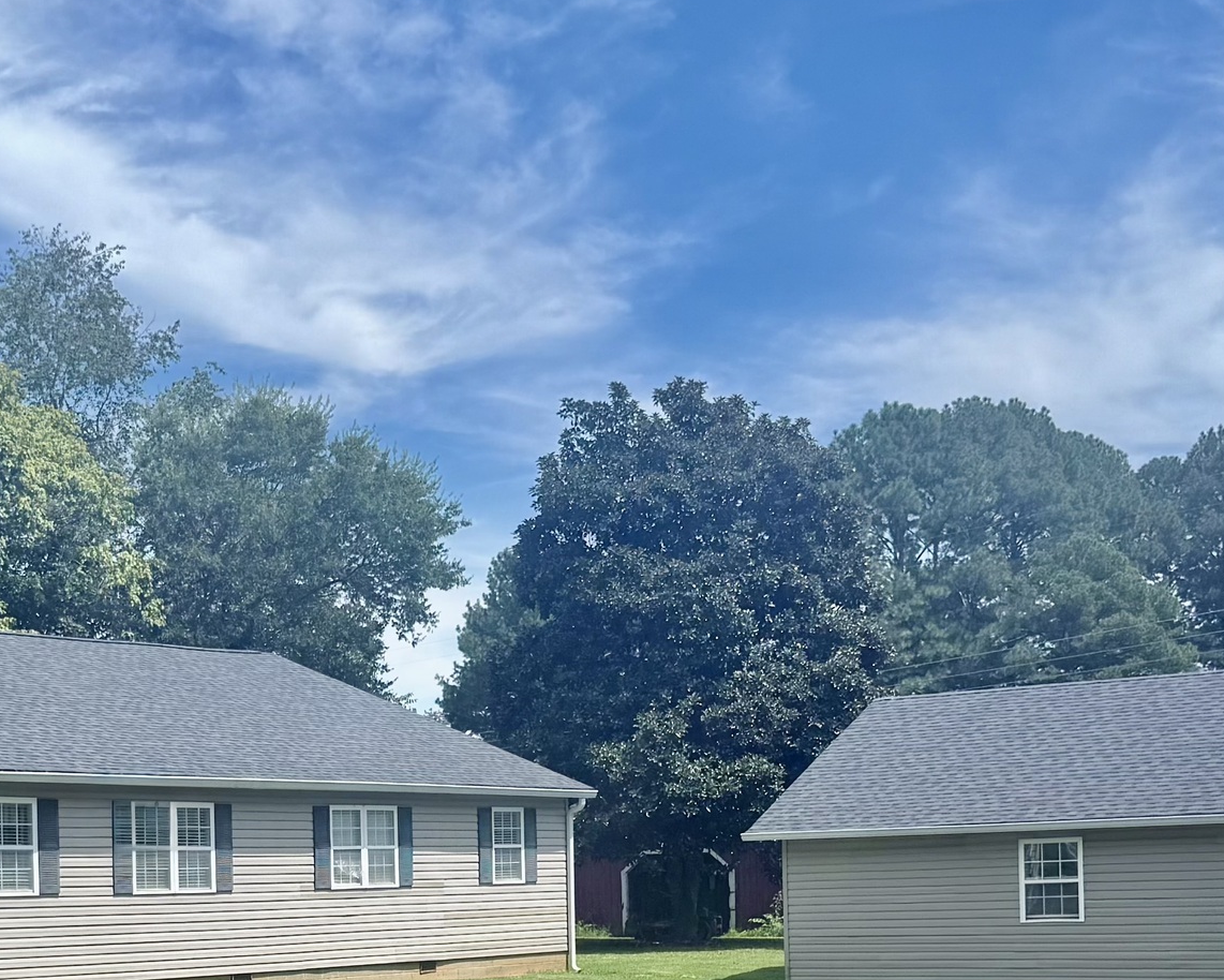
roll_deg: +1.4
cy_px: 932
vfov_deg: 23.4
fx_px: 2283
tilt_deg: -0.7
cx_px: 244
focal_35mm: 63
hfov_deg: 29.3
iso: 80
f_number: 1.78
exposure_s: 1/4167
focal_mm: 6.76
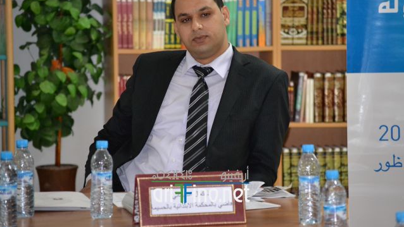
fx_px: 2448
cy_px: 98
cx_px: 202
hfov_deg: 9.4
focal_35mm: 229
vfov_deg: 5.3
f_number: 5
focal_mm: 145
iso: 3200
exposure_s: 1/60
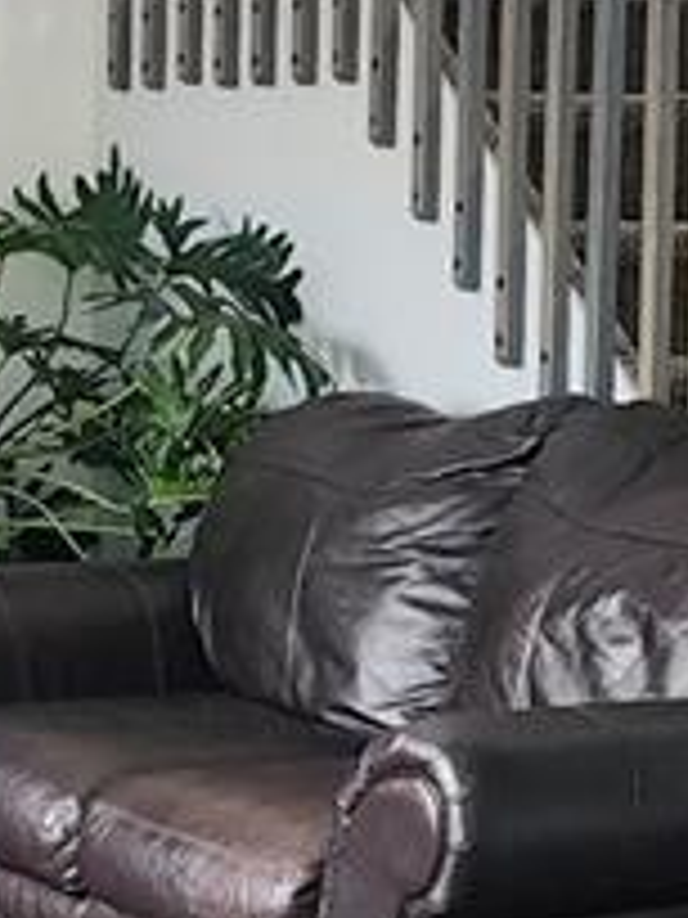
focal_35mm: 135
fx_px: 3578
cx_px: -198
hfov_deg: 10.7
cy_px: 770
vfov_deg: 14.5
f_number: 1.8
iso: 125
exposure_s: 1/40
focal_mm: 5.54
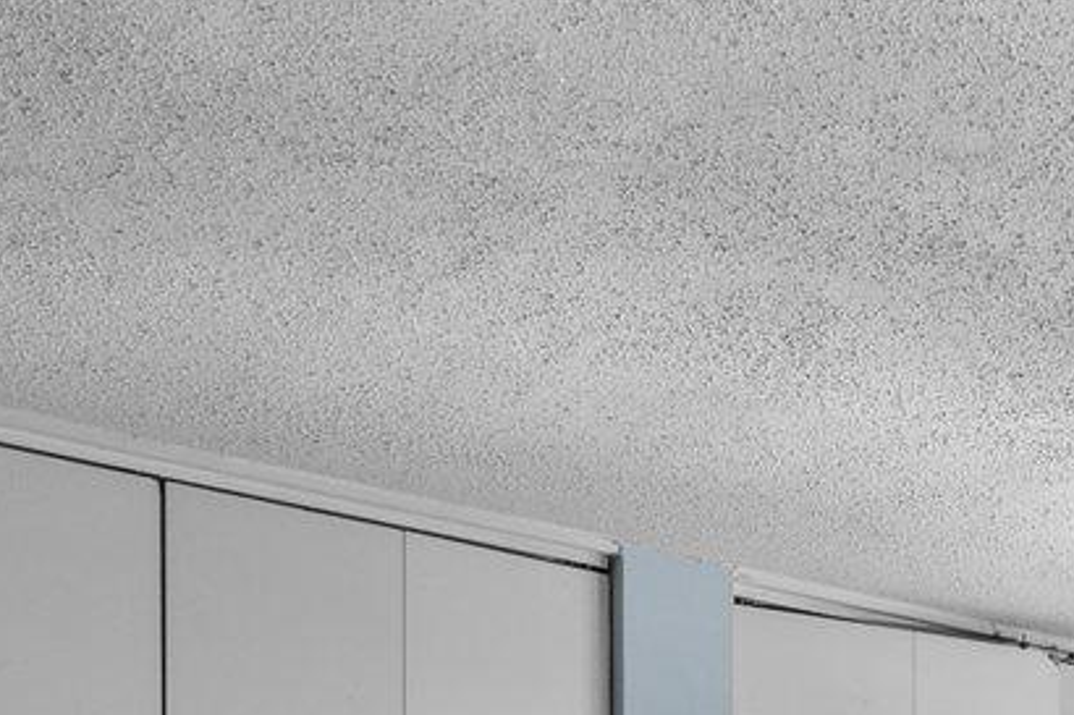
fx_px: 2535
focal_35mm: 85
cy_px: 1313
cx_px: 1621
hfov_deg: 20.4
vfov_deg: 14.1
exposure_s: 1/4
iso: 400
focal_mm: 17
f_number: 8
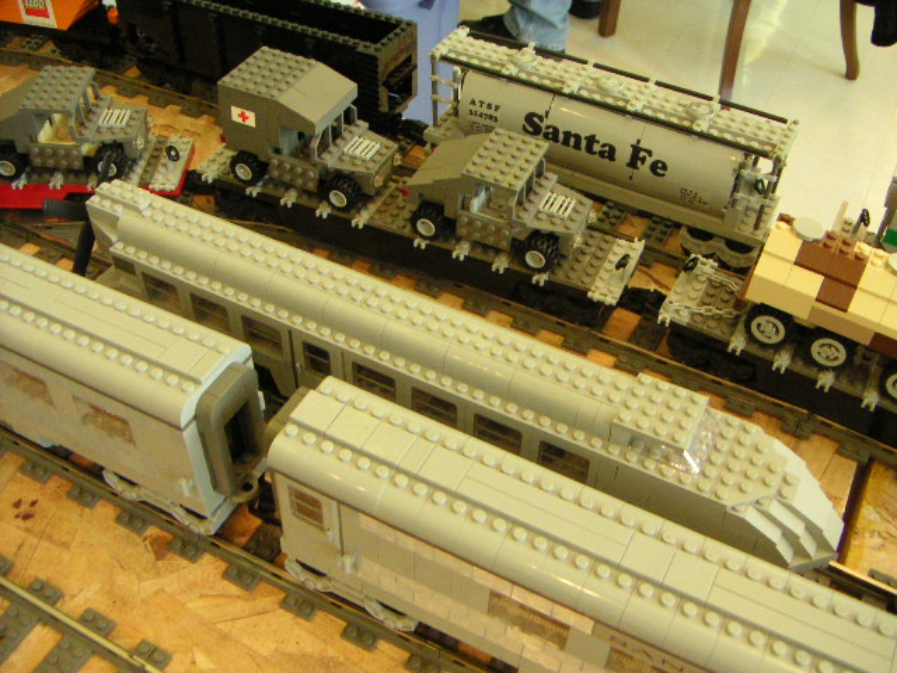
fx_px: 959
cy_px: 336
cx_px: 448
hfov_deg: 50.1
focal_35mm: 37
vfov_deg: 38.7
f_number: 2.8
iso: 400
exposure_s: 1/45
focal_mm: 4.8
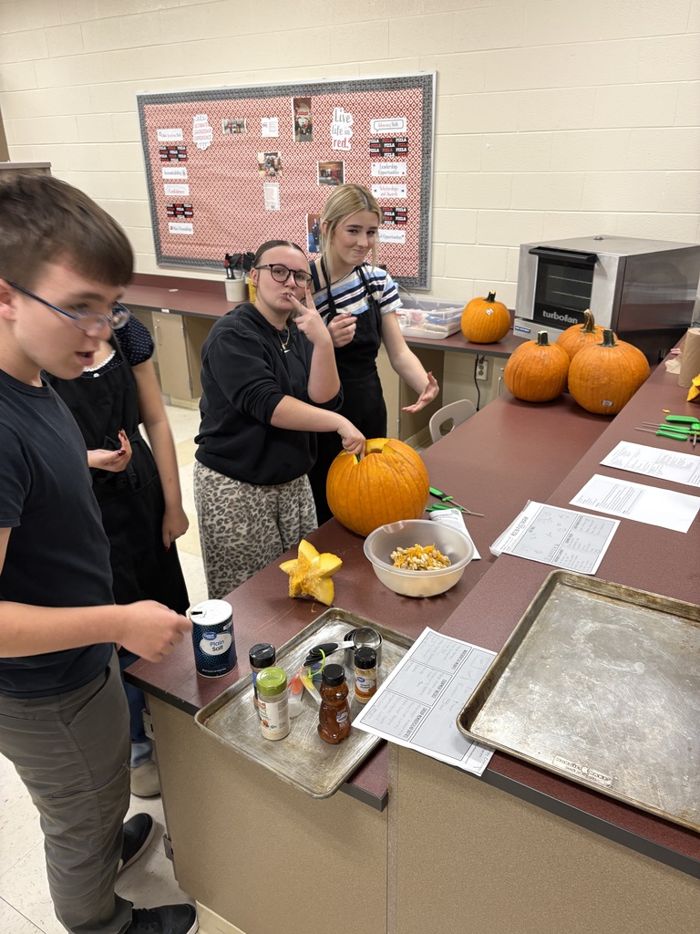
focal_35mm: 26
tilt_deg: -23.0
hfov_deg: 53.1
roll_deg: +1.0
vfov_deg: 67.3
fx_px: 701
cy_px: 467
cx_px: 350
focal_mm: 5.96
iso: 125
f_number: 1.6
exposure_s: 1/60
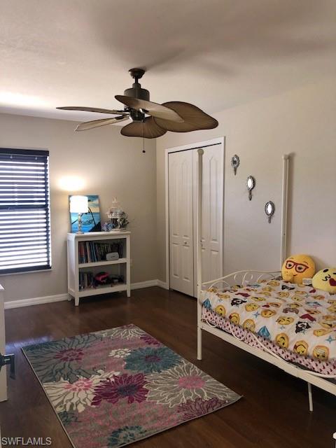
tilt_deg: -5.8
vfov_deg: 63.4
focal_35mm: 28
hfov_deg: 49.7
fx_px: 362
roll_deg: +1.2
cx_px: 168
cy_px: 224
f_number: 1.8
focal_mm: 3.99
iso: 64
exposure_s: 1/15
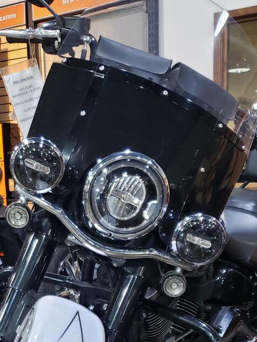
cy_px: 296
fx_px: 614
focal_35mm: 62
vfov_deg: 30.1
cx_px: 78
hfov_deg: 23.5
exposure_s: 1/60
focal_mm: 4.3
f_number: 1.5
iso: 320
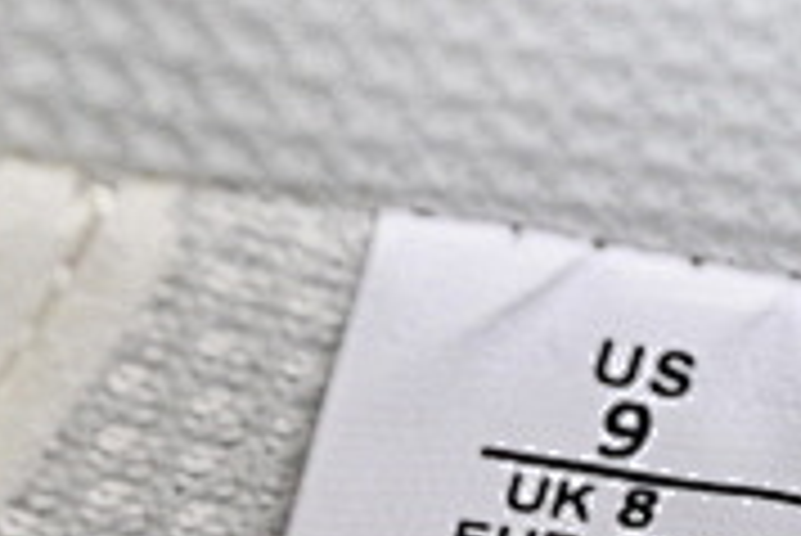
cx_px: 1220
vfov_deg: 3.0
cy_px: 856
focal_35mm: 455
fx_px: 10132
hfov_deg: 4.5
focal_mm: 50
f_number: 7.1
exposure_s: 1/80
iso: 160
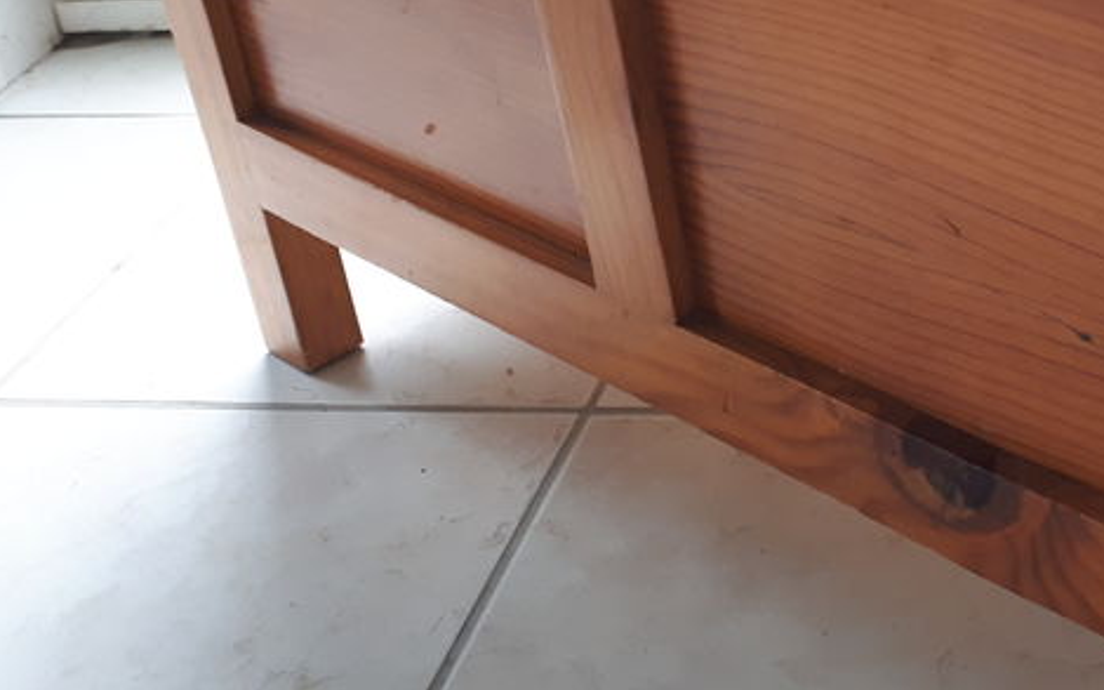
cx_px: 977
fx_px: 1835
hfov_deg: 32.0
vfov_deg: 21.1
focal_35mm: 61
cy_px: 162
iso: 80
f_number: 1.9
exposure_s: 1/33
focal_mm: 3.6
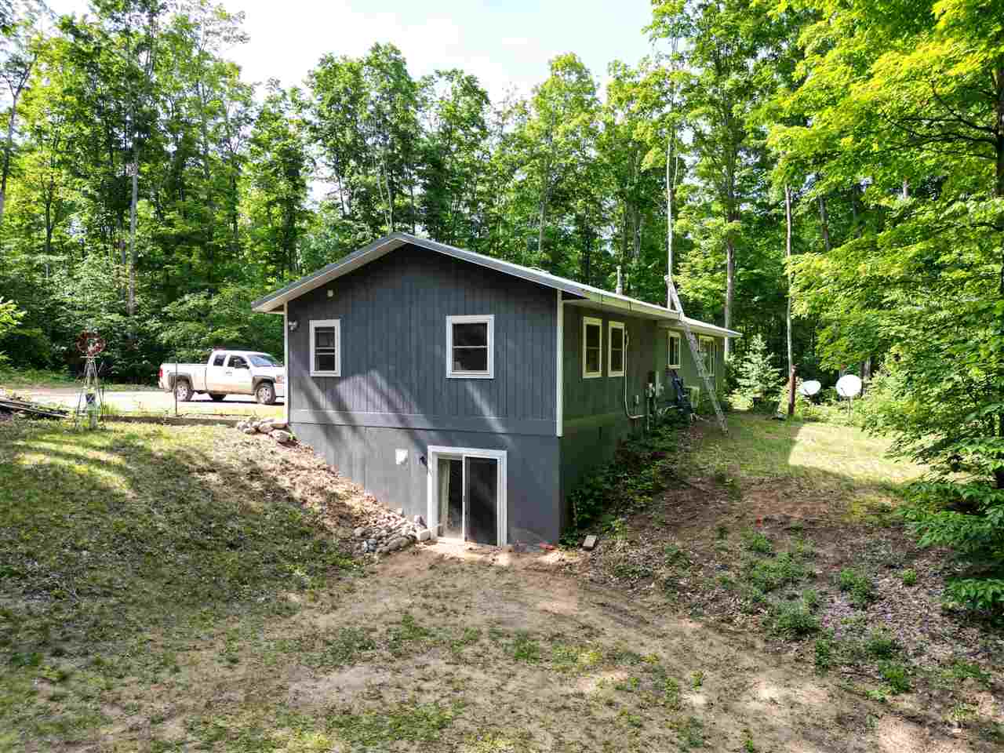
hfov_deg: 71.6
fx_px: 696
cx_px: 502
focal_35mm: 24
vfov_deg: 56.8
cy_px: 376
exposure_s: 1/800
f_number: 1.7
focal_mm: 6.72
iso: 120
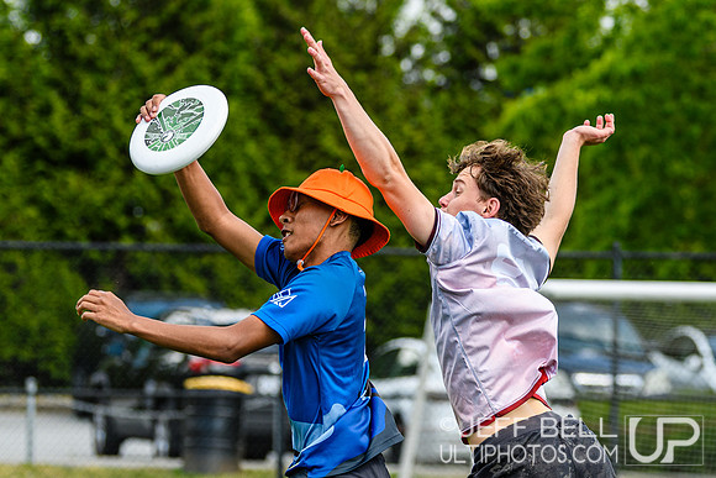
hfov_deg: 8.1
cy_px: 294
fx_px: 5055
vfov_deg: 5.4
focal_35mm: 254
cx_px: 488
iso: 200
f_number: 3.2
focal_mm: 110
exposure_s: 1/1250
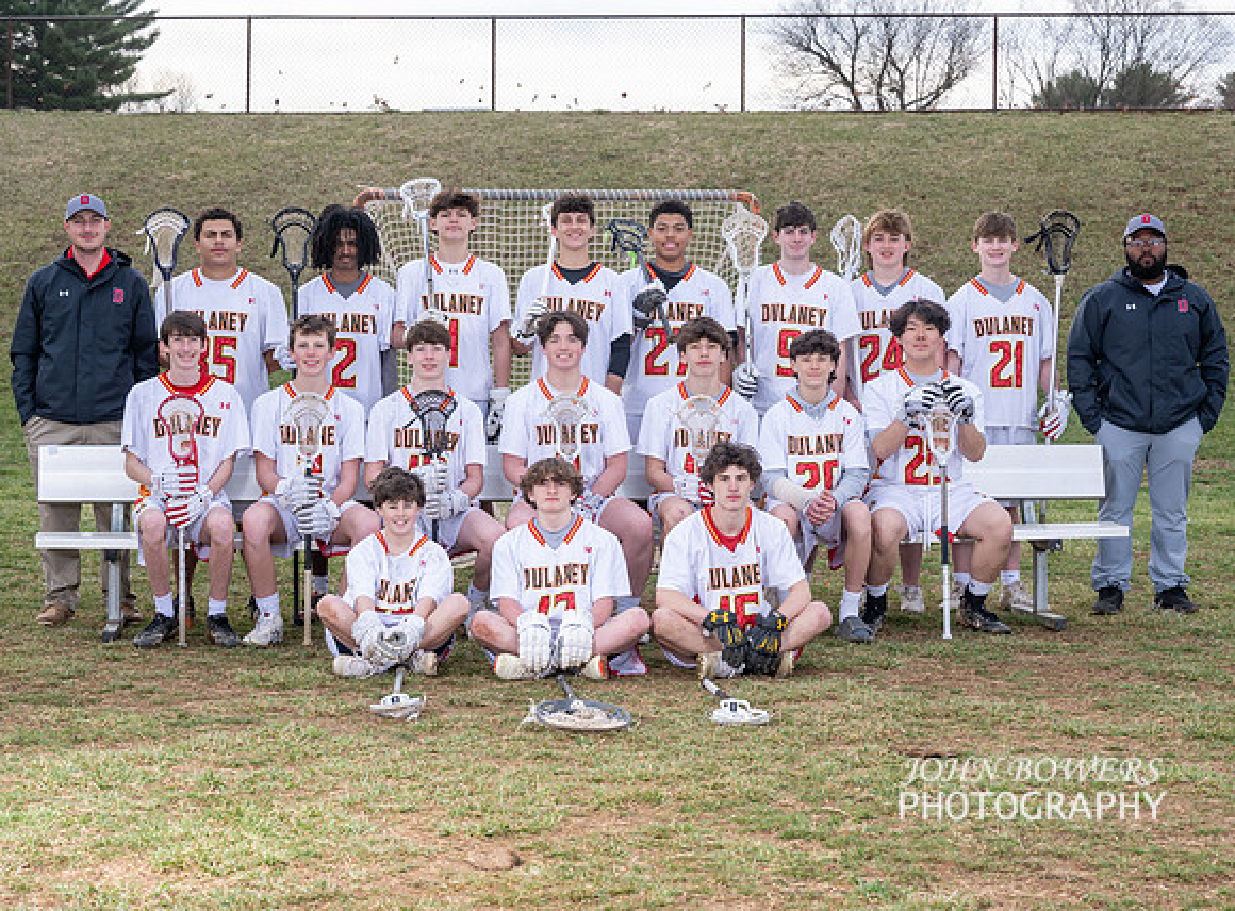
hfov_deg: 23.7
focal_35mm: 83
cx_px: 611
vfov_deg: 17.6
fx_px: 2946
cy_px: 456
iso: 250
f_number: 7.1
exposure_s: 1/200
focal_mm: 77
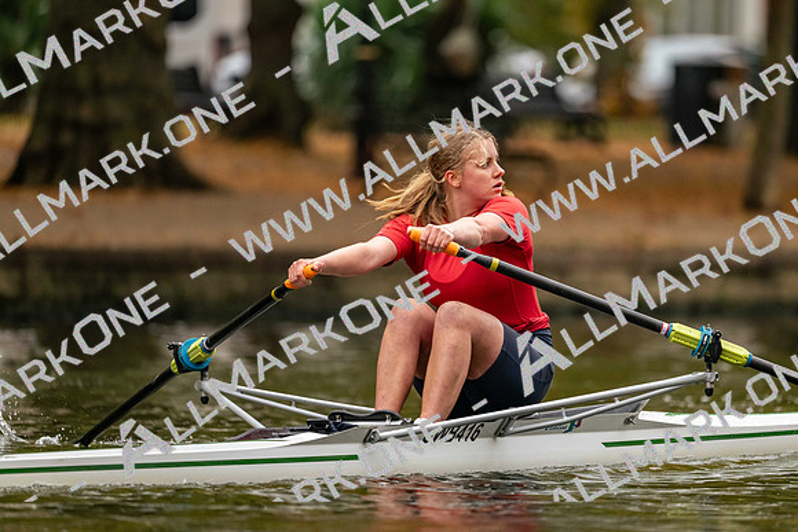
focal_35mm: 400
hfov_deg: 5.2
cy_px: 266
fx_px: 8868
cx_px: 399
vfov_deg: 3.4
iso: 2800
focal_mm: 400
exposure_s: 1/2500
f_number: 4.5
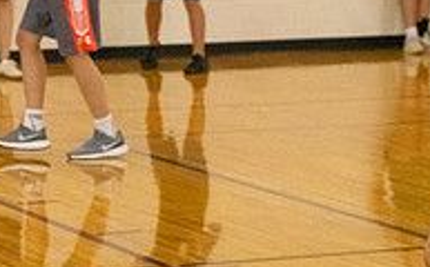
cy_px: 103
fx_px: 2516
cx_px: -136
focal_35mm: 215
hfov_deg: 9.6
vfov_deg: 6.1
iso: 10000
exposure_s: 1/800
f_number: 4
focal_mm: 70
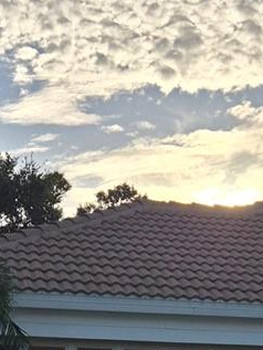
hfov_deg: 17.0
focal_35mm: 87
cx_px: 140
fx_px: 881
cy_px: 495
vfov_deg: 20.0
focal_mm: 5.4
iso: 50
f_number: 1.8
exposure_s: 1/7696
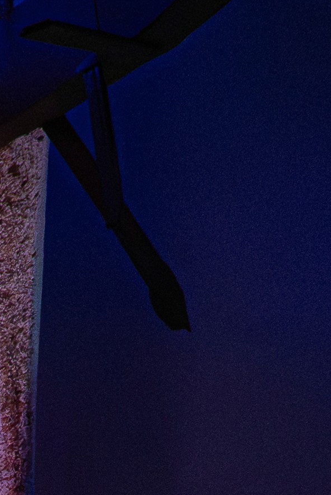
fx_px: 2053
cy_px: 799
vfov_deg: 12.9
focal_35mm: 149
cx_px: -145
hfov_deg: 9.0
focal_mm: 9
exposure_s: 1/80
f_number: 4.5
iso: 1000
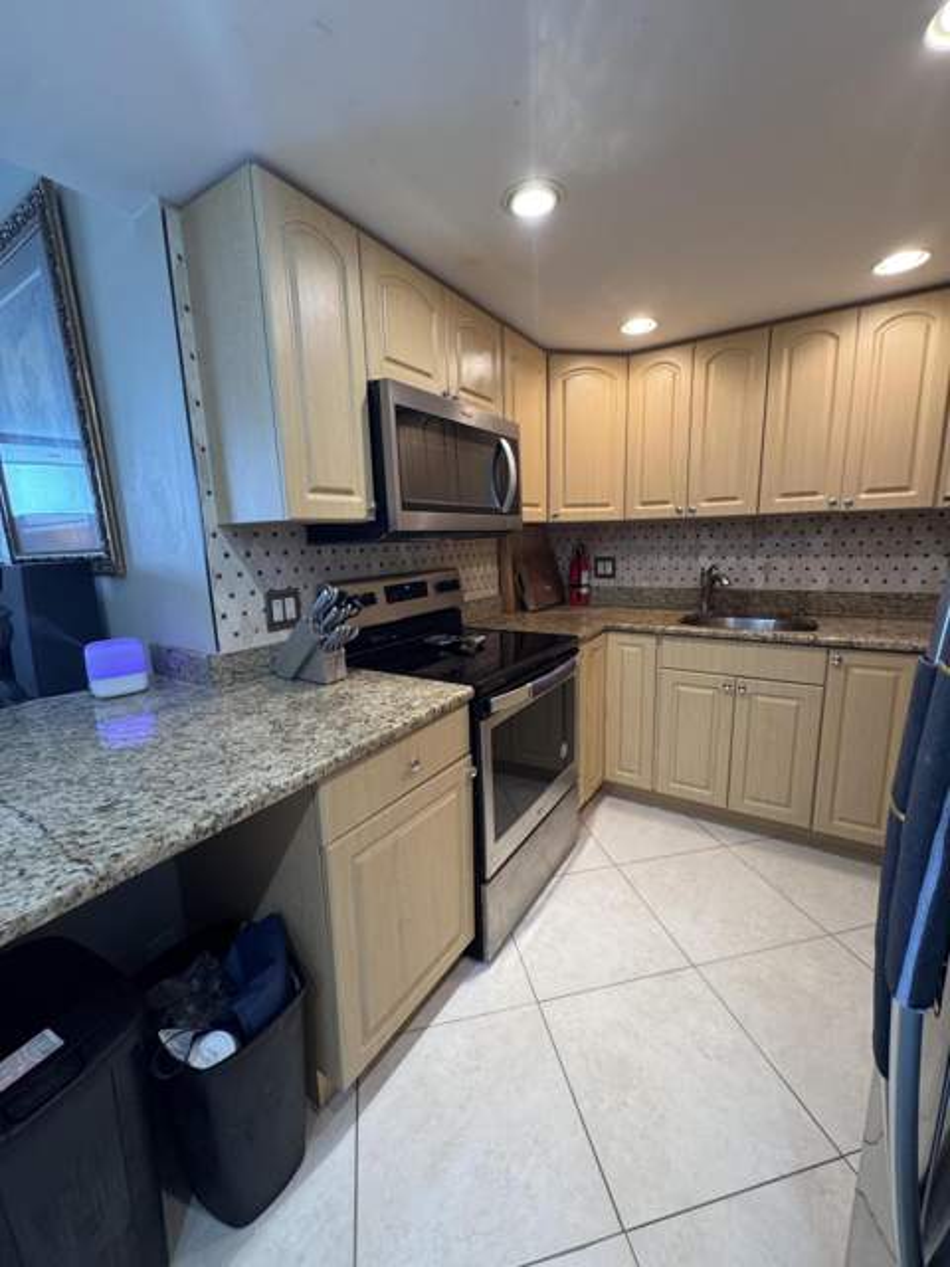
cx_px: 475
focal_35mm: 14
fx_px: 512
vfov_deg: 102.1
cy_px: 634
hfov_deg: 85.7
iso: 200
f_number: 2.2
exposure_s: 1/60
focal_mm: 2.22
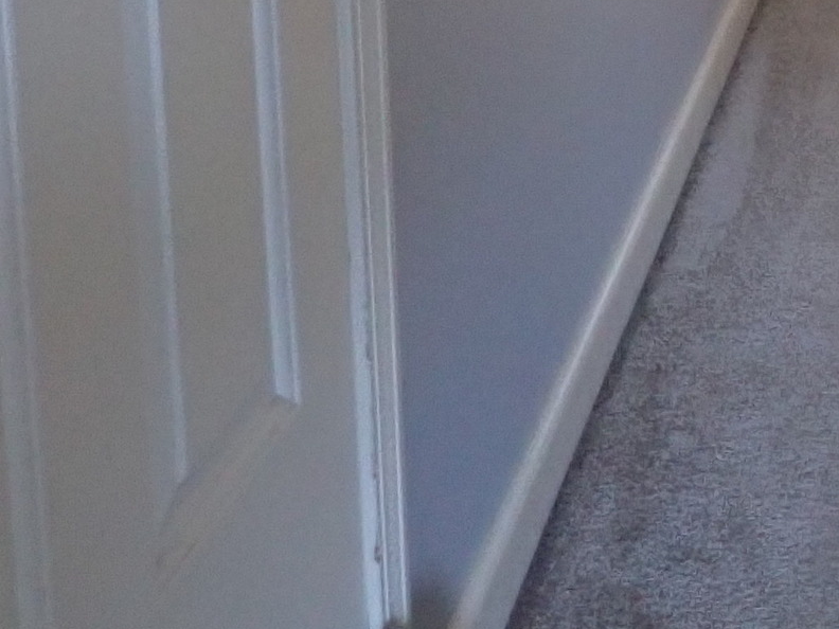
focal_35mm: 97
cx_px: 898
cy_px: -299
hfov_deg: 19.5
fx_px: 2351
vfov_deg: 14.3
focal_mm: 4.5
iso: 800
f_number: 2
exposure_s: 1/25
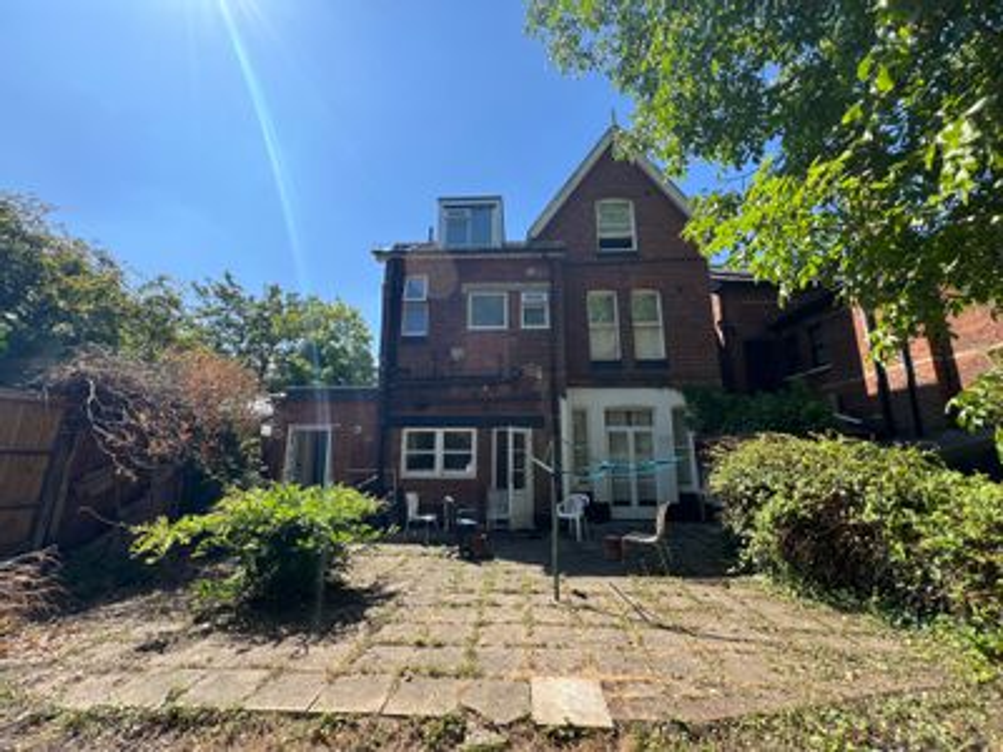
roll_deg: -1.0
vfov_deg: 89.9
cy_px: 376
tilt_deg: +11.1
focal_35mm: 13
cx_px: 502
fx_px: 377
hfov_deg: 106.2
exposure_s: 1/438
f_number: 1.8
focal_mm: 1.57
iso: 32
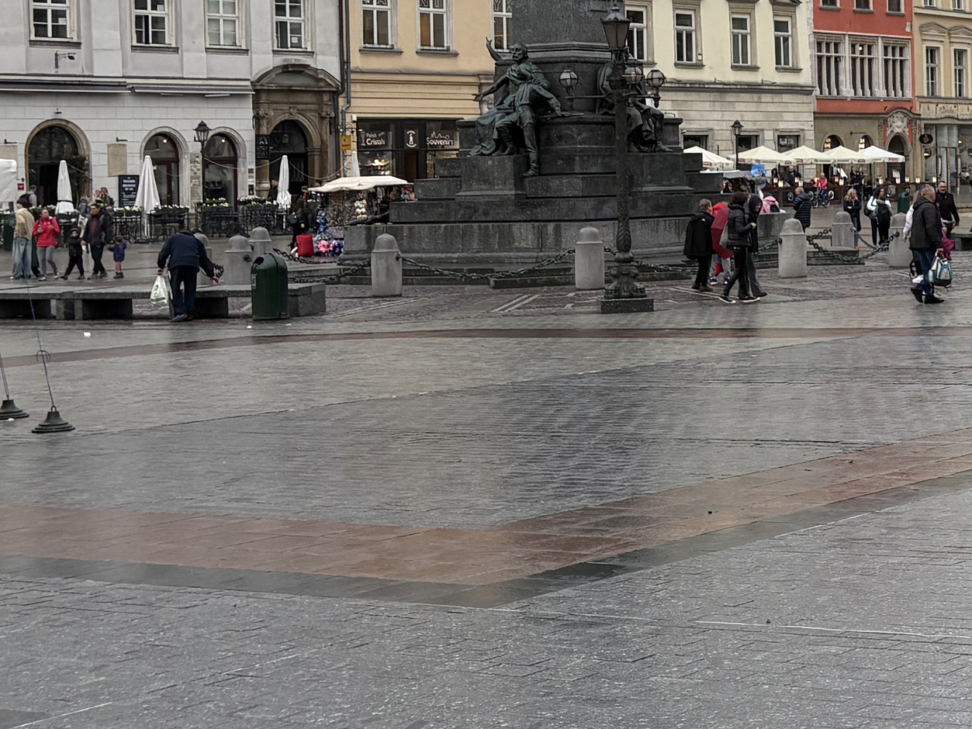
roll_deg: +1.5
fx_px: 2331
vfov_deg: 17.6
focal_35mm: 83
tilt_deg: +0.8
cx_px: 1178
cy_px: 144
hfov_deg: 21.8
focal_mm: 5.96
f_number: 1.6
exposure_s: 1/959
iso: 50
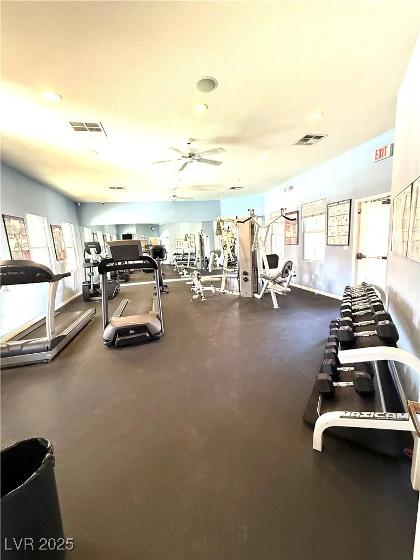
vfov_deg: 102.1
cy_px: 280
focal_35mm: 14
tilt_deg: -8.4
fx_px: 226
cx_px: 210
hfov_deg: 85.7
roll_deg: +3.5
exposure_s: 1/60
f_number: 2.2
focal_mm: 2.22
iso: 400
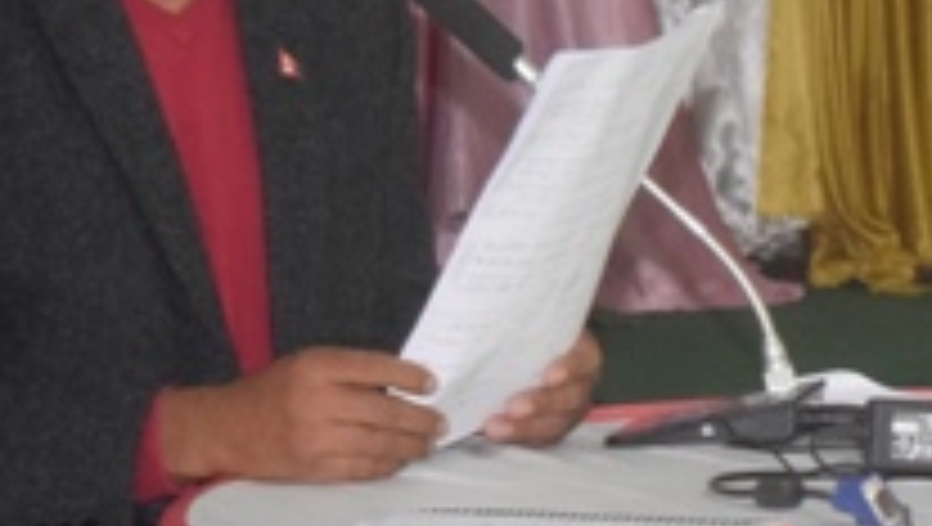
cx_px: 1135
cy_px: -227
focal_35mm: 194
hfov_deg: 10.9
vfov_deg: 6.2
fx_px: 4800
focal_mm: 40
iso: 3200
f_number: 5
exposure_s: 1/60
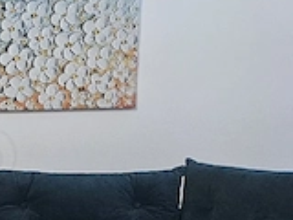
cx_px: -396
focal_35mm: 144
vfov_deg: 10.0
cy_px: 308
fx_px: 1219
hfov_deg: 11.5
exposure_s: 1/100
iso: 320
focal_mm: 5.4
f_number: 1.8
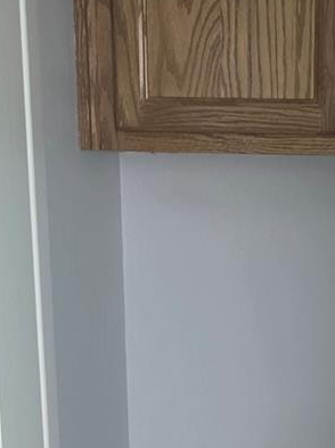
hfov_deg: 16.2
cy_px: 532
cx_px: 300
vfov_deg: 20.4
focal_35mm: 90
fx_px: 1163
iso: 640
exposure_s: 1/120
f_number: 1.7
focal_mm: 6.3
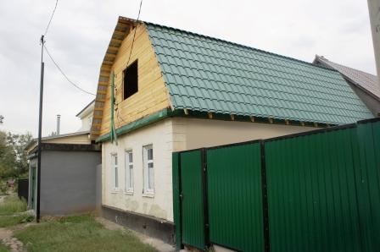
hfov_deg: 64.6
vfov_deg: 45.6
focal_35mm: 28
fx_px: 301
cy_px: 126
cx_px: 190
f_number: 5.6
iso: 250
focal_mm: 19
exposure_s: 1/100
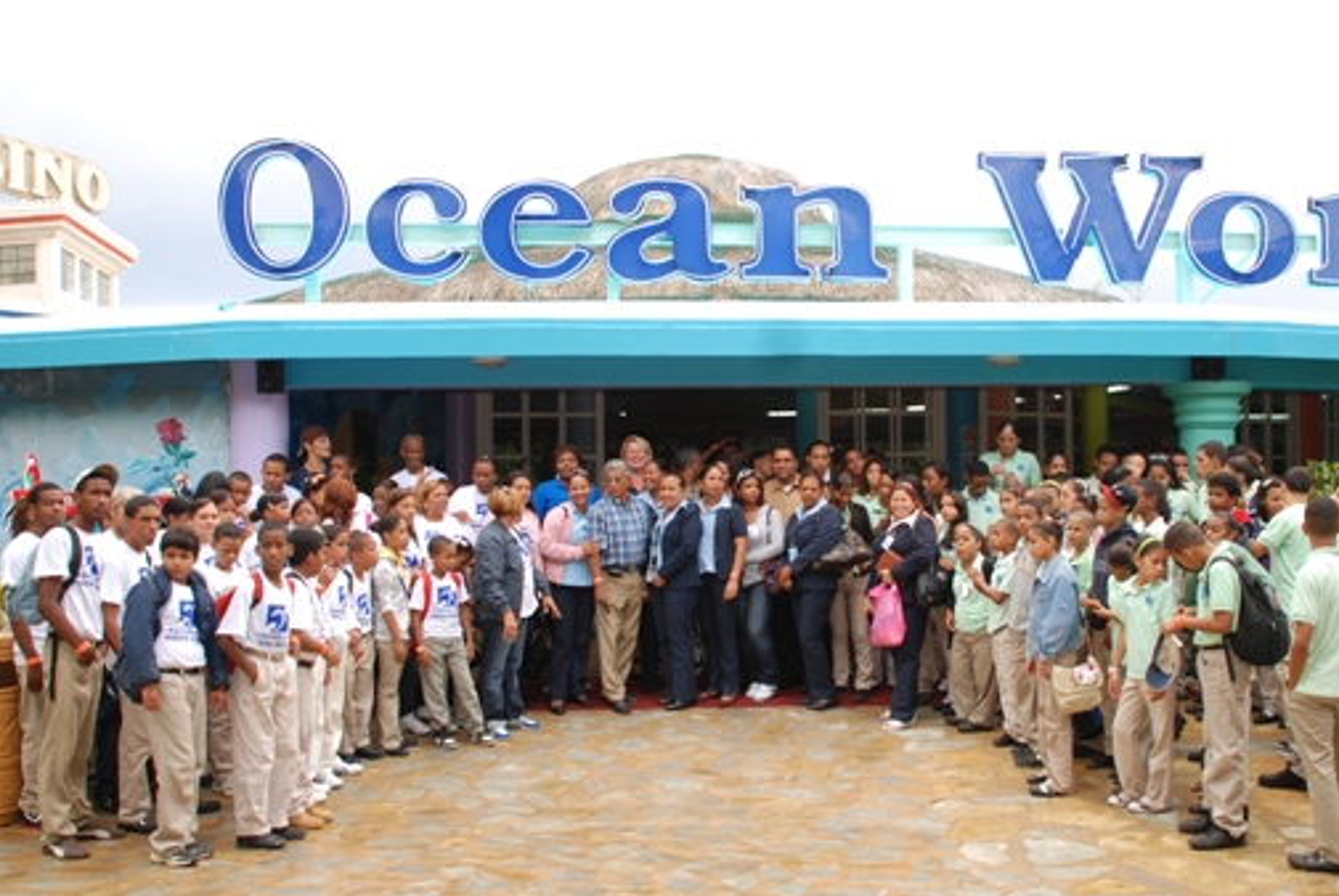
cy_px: 517
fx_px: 1415
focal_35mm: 38
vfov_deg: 35.1
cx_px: 764
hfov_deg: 50.5
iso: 100
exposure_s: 1/100
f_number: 3.8
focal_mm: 20
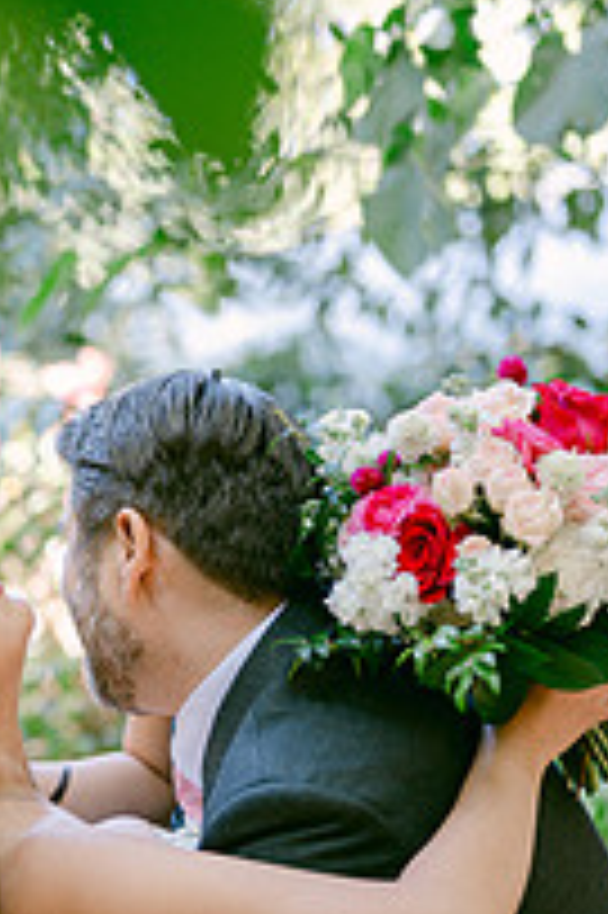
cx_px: 47
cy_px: 626
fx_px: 2817
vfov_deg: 18.4
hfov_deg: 12.2
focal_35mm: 111
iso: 200
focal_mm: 50
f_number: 1.8
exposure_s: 1/125
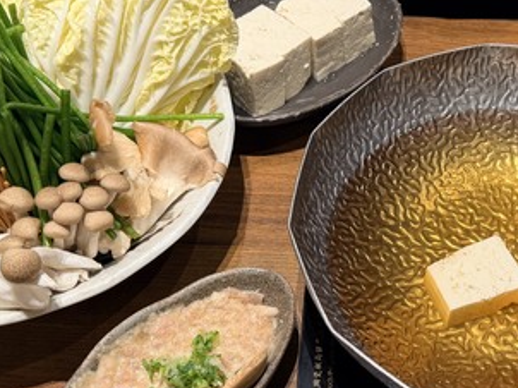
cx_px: 364
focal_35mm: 62
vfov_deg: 23.6
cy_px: 226
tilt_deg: -53.3
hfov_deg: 30.9
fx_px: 927
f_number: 1.78
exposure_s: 1/121
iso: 125
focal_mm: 6.76
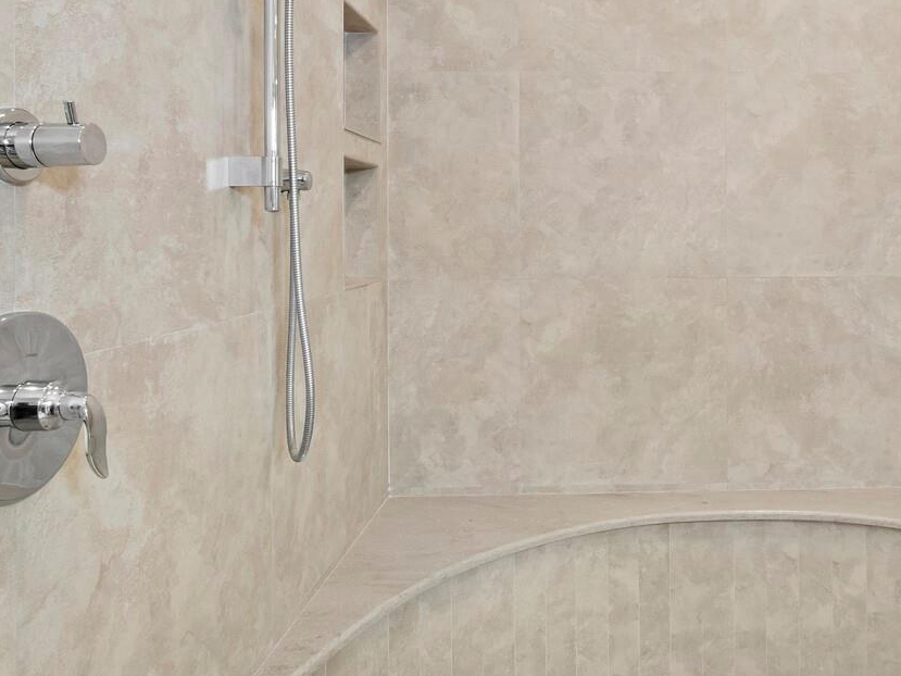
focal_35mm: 27
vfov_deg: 50.2
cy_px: 213
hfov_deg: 63.5
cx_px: 605
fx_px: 703
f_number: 7.1
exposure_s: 1/4
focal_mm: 7
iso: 400
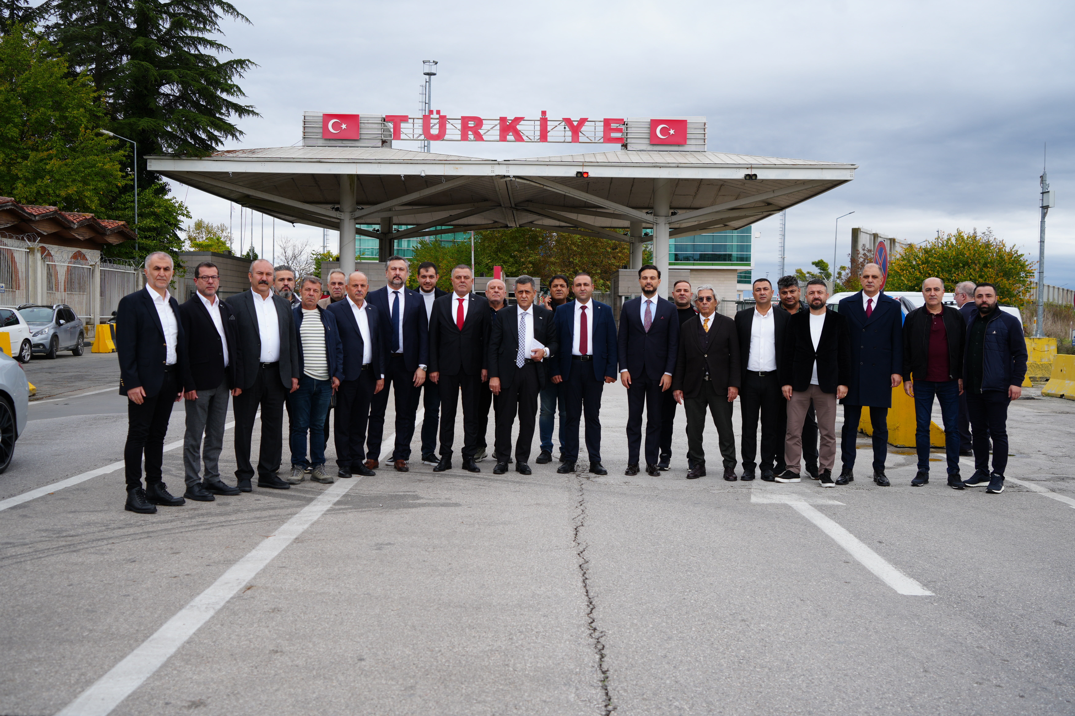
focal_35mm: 39
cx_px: 538
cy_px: 358
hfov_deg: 49.6
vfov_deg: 34.2
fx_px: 1164
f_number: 5
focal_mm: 39
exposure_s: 1/160
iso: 100
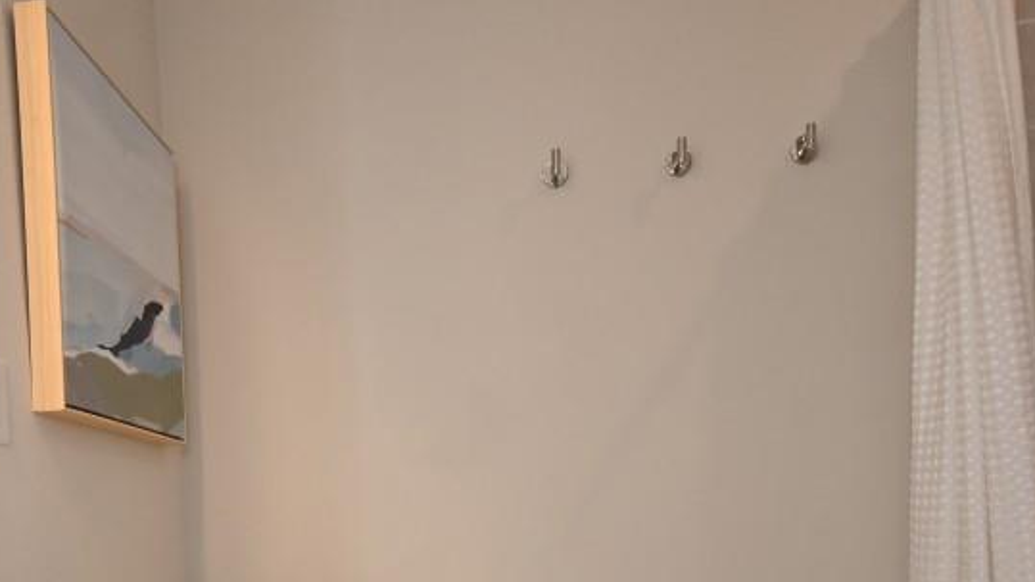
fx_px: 960
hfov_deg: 55.9
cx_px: 384
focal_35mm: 35
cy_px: 567
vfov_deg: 31.4
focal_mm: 10
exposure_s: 1/60
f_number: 4.5
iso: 280
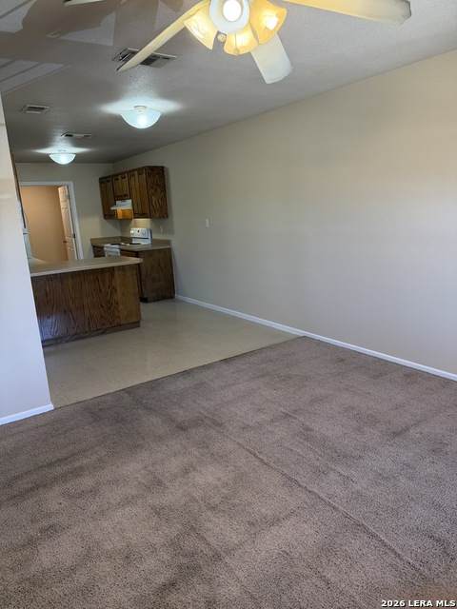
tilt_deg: -12.5
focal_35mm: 24
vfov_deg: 71.6
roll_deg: +3.5
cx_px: 228
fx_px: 422
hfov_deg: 56.8
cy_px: 304
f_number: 1.78
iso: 250
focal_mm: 6.76
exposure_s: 1/120
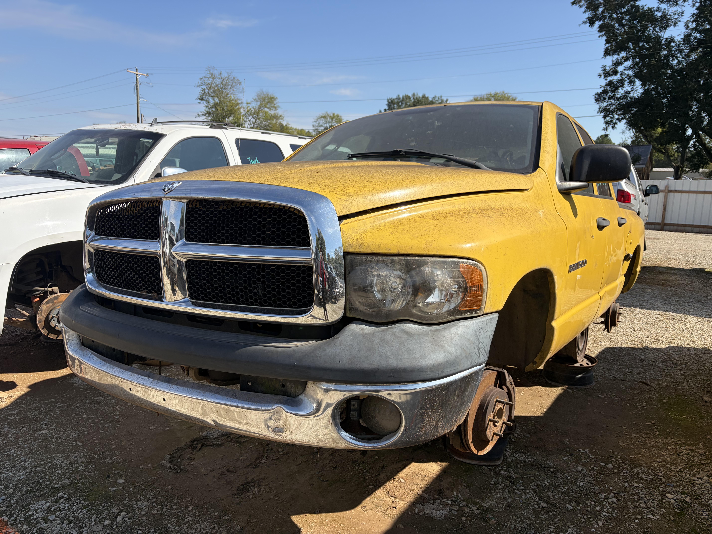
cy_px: 267
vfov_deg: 53.1
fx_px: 535
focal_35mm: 26
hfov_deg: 67.3
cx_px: 356
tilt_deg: -8.7
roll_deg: -2.7
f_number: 1.6
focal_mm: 5.96
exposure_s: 1/3279
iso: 50
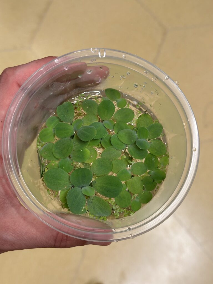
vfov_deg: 39.7
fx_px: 394
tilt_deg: -71.3
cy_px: 142
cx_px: 106
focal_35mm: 48
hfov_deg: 30.3
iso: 64
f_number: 1.78
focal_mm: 6.86
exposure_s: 1/50
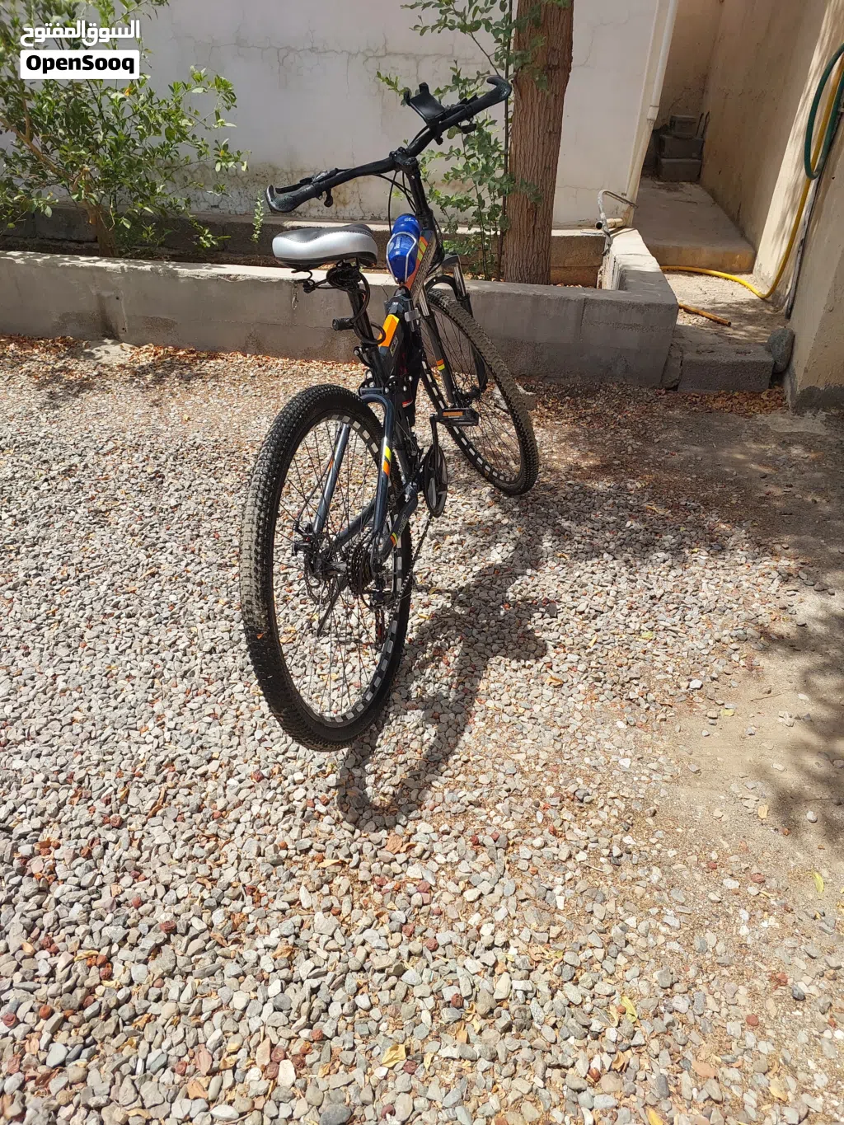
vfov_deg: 73.9
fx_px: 748
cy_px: 562
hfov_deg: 58.9
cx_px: 422
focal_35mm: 23
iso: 25
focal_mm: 5.06
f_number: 1.8
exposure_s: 1/742
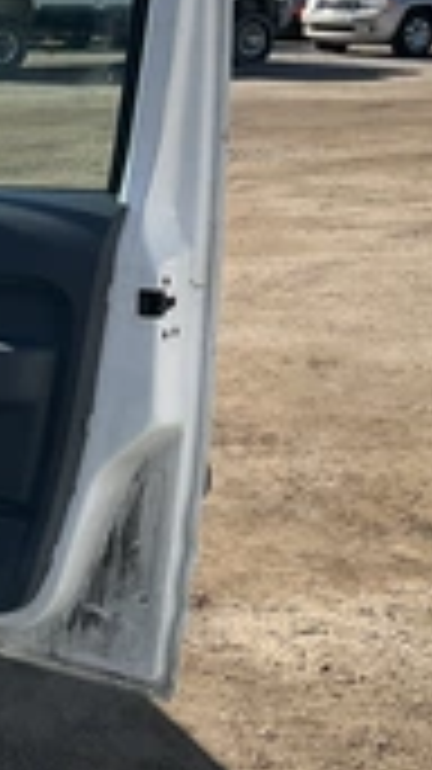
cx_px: -360
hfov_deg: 14.3
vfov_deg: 28.4
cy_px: 243
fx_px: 1509
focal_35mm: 74
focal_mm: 3
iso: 25
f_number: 1.8
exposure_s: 1/1577
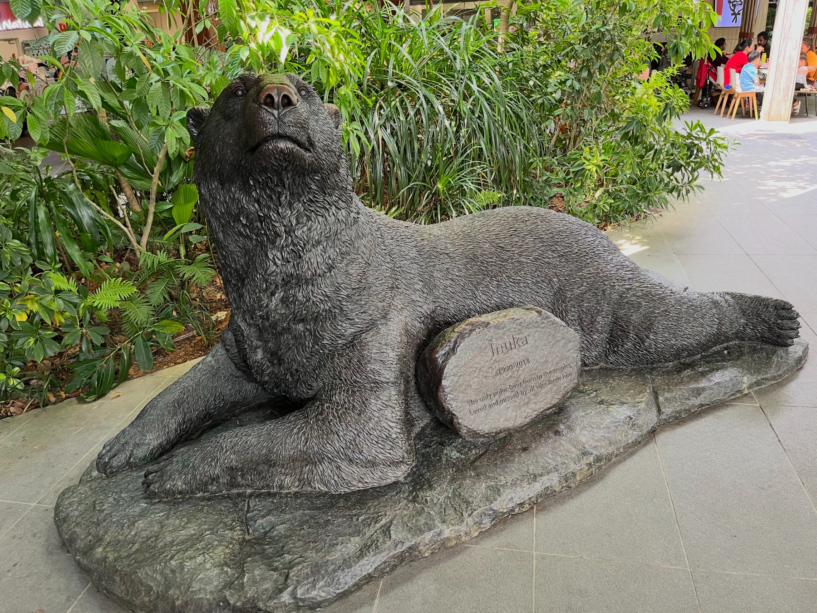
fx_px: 614
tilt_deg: -21.7
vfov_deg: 53.1
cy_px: 306
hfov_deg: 67.3
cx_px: 408
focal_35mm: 26
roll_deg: +3.7
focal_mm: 5.1
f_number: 1.6
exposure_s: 1/99
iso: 125
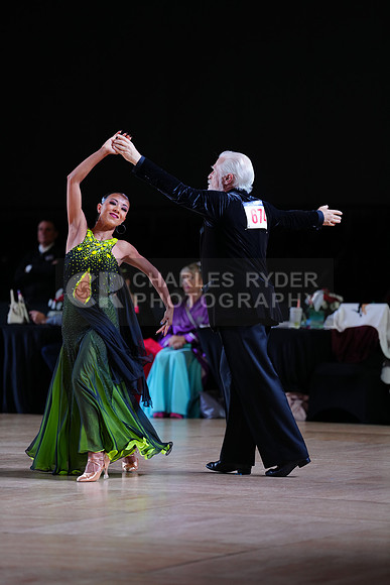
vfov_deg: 12.3
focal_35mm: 167
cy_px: 292
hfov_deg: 8.2
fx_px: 2712
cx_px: 195
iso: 640
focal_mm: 167
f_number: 2.8
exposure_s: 1/500
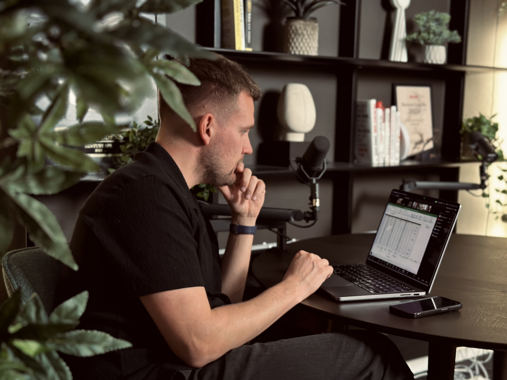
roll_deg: -0.5
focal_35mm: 48
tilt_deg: -7.3
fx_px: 703
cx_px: 254
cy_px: 190
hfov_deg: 39.7
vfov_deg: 30.3
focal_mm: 6.86
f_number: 1.78
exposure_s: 1/60
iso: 320
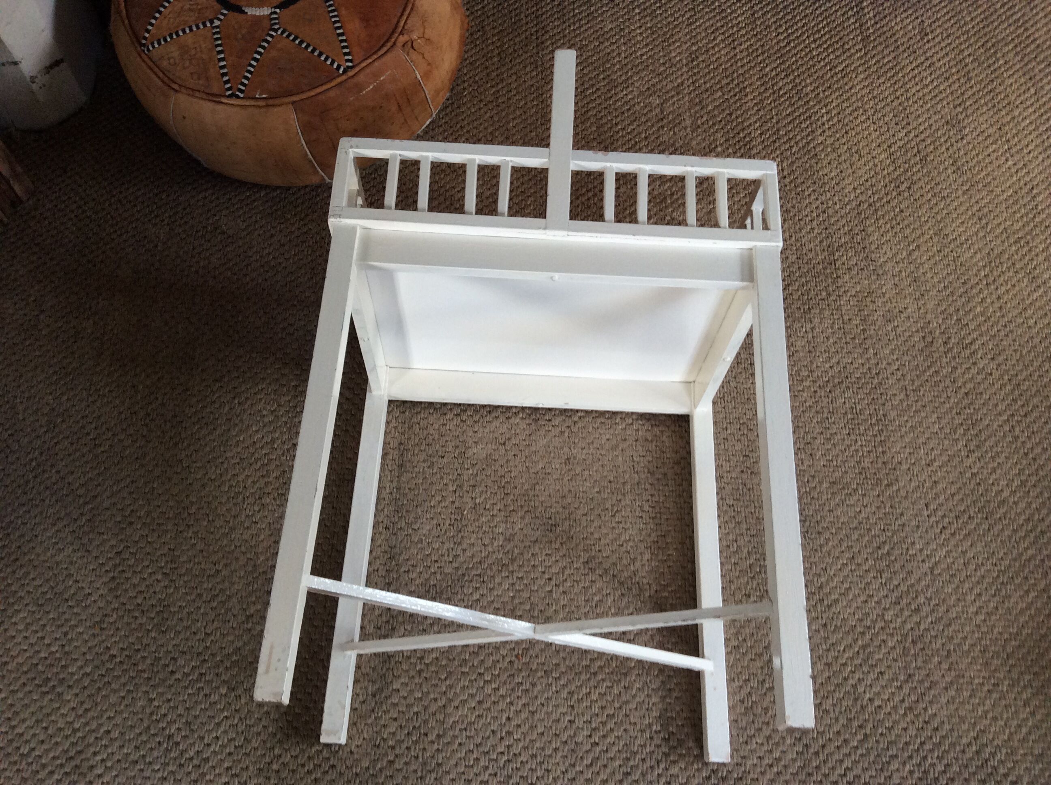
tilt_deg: -64.7
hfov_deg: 56.9
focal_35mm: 32
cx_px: 526
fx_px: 970
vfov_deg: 44.1
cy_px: 392
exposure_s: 1/25
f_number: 2.4
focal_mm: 3.3
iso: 80
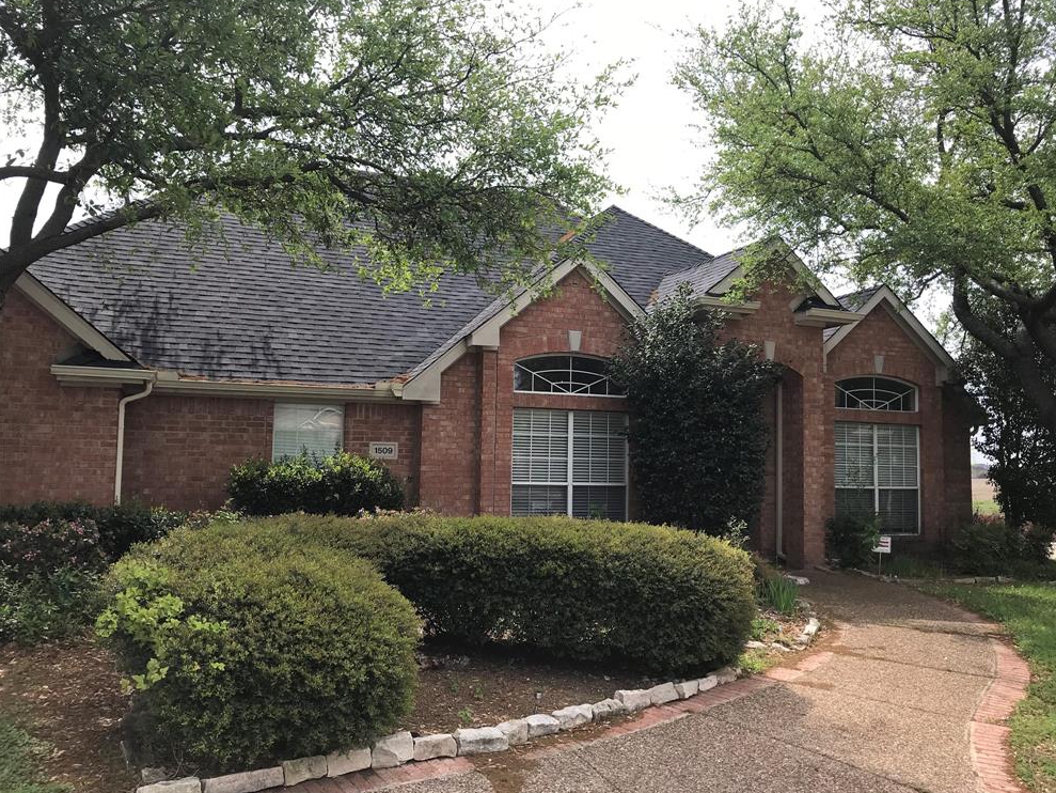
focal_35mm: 29
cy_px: 398
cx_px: 543
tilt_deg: +4.9
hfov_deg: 61.6
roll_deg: -0.5
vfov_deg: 48.2
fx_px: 885
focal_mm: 3.99
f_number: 1.8
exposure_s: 1/1408
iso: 20
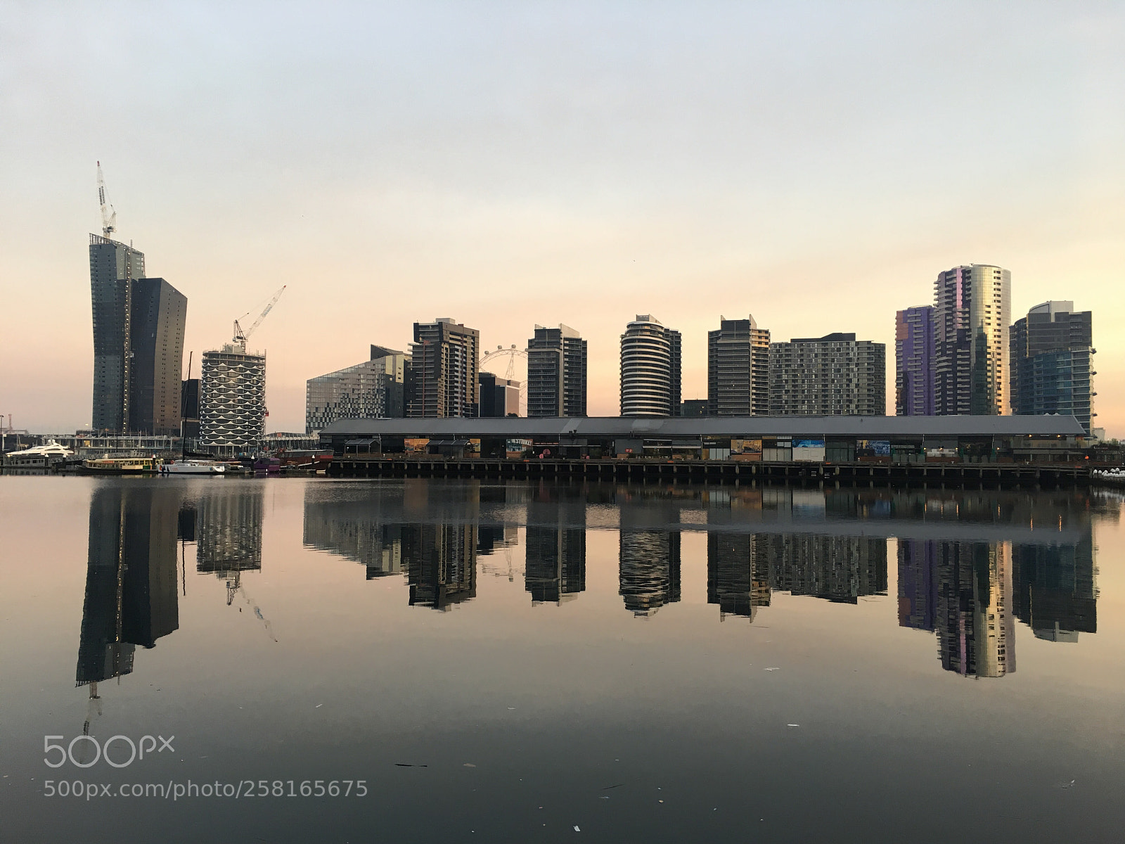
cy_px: 422
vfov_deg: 48.2
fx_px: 942
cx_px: 562
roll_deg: -0.8
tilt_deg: +2.6
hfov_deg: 61.7
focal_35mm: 29
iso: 25
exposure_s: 1/33
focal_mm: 4.15
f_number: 2.2
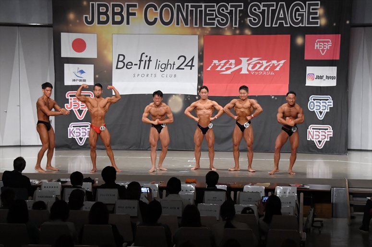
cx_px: 186
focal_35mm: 82
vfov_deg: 16.6
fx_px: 847
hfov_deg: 24.8
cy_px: 124
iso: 6400
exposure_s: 1/400
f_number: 5.6
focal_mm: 55
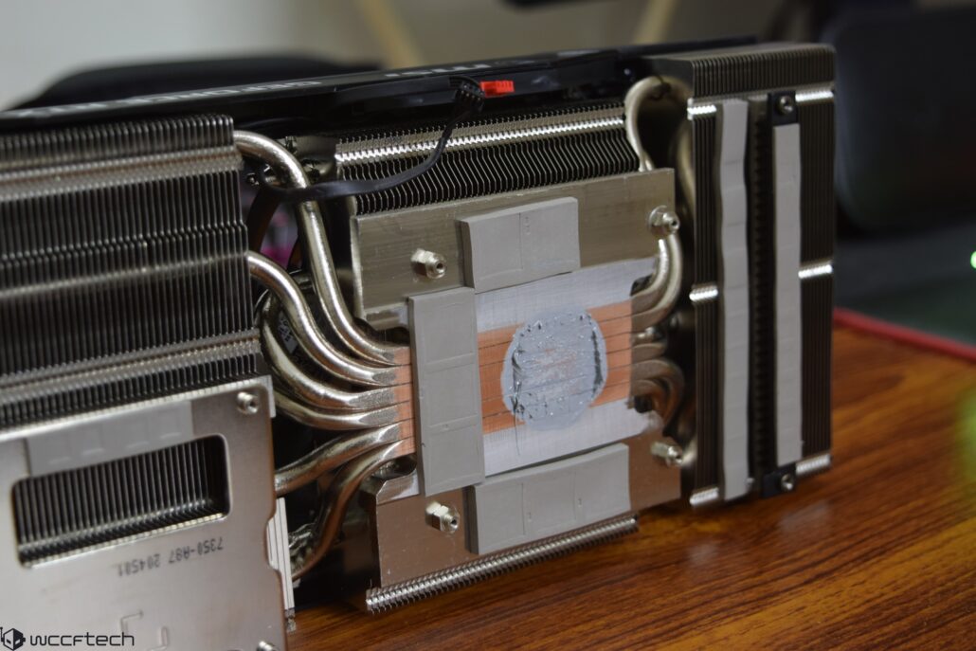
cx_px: 488
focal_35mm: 63
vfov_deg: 21.6
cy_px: 326
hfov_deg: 31.9
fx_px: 1708
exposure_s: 1/10
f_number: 5
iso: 400
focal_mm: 42
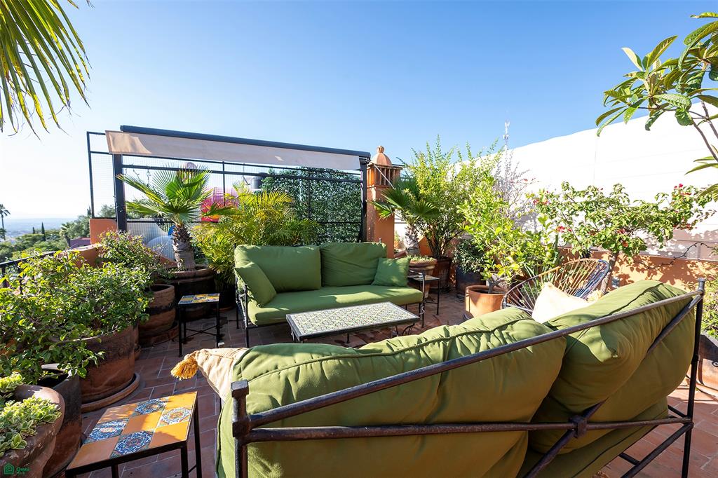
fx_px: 299
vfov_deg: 77.3
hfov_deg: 100.4
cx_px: 359
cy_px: 239
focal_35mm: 15
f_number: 8
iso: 320
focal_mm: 15
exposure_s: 1/200
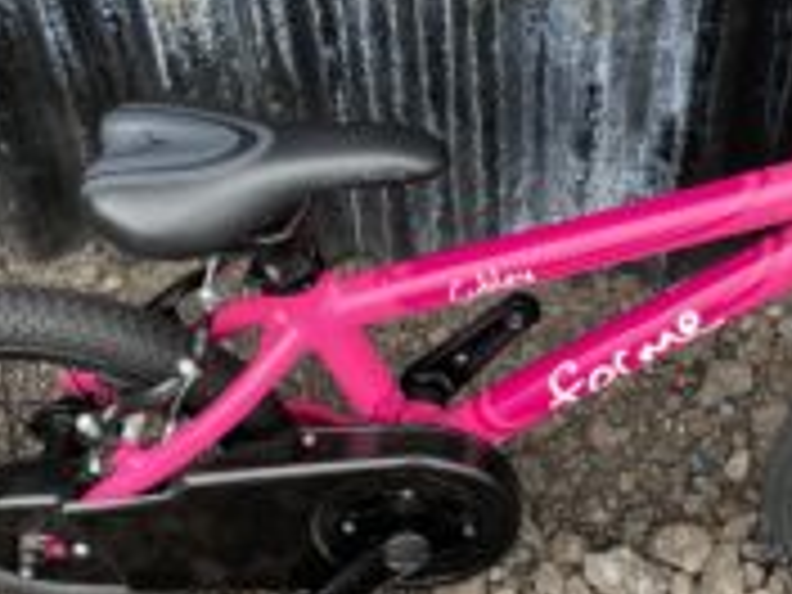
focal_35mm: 71
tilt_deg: -55.3
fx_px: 1624
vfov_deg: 20.7
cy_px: 270
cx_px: 549
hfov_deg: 27.2
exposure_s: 1/128
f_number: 1.6
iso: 32
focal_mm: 4.2
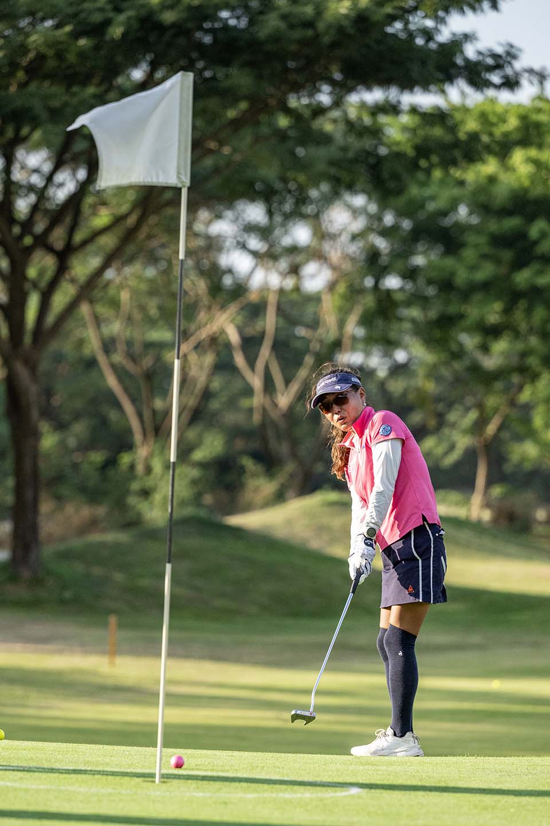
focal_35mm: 160
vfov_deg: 12.8
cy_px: 413
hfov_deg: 8.6
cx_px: 275
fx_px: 3666
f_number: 3.5
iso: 1600
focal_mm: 160
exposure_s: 1/5000
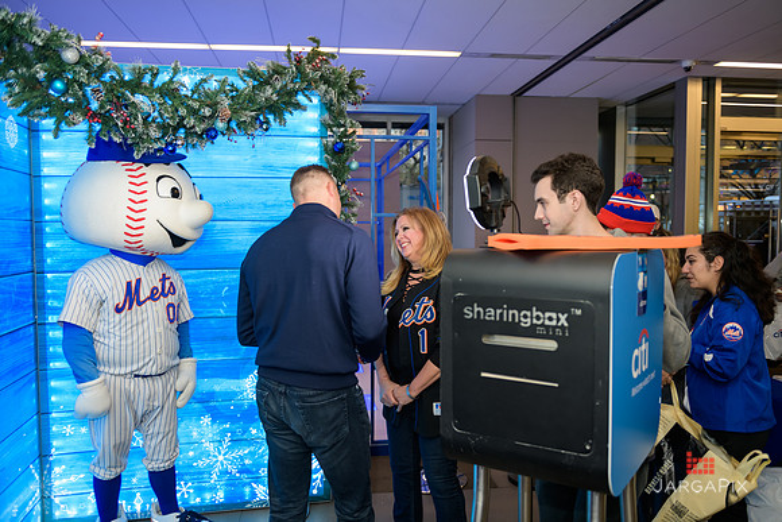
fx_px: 630
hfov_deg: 63.6
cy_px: 261
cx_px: 391
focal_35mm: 29
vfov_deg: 45.0
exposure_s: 1/125
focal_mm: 29
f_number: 3.2
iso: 400
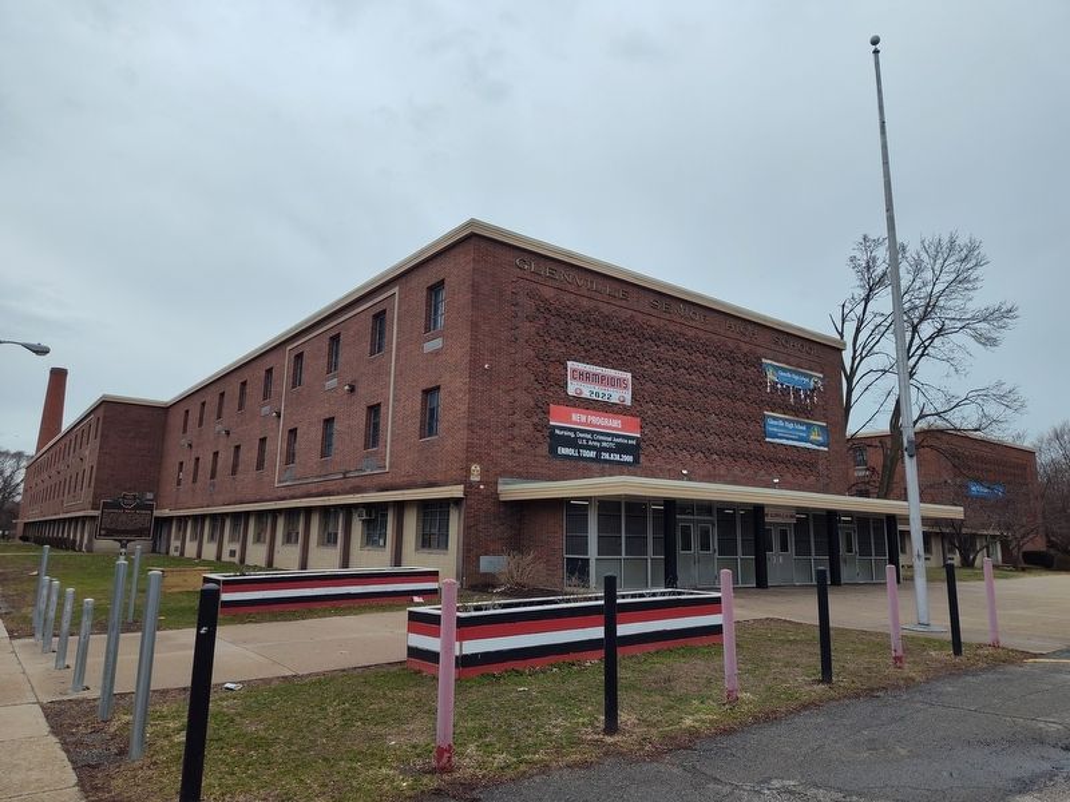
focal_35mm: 23
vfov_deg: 58.9
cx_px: 535
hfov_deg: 73.9
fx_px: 711
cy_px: 401
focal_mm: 5.56
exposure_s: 1/679
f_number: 1.8
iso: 100
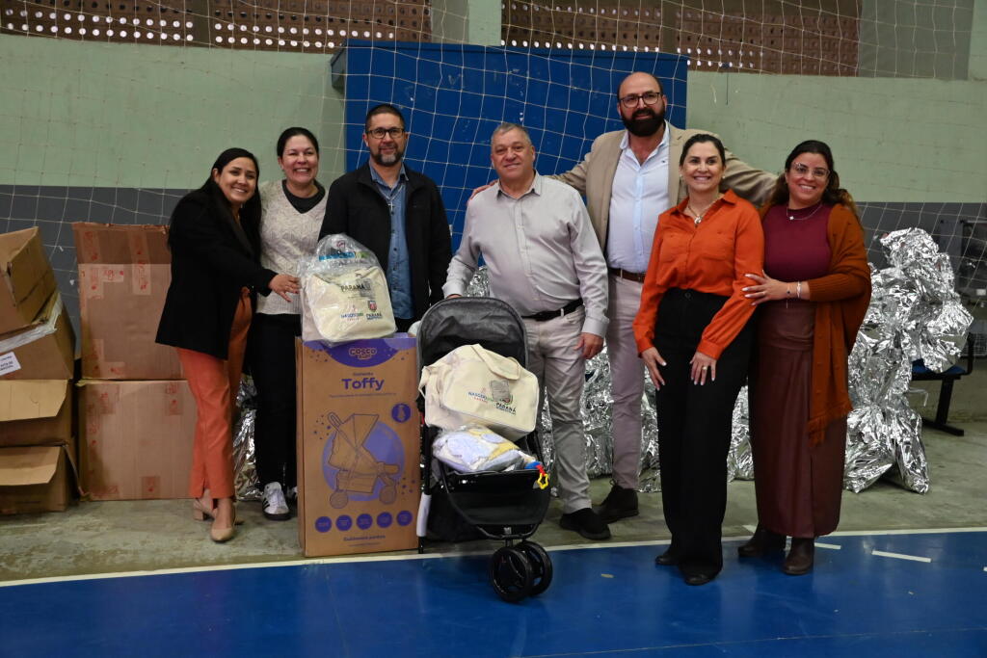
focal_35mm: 40
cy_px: 329
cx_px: 494
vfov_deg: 33.4
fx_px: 1097
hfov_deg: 48.5
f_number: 4
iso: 2000
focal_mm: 27
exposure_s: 1/125
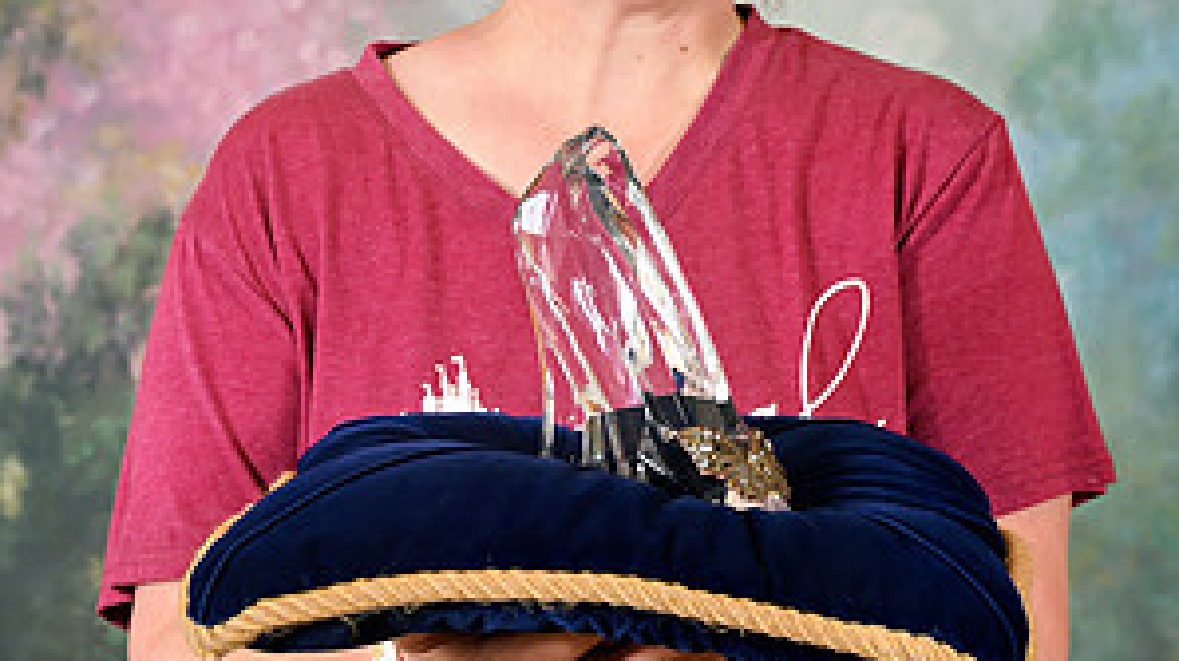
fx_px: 3561
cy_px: 313
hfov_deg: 18.8
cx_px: 590
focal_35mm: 114
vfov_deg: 10.6
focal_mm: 48
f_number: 6.3
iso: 400
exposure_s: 1/125
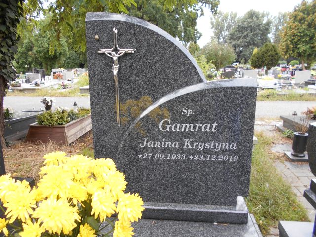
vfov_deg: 53.1
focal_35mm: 26
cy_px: 118
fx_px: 237
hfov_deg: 67.3
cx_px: 158
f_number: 3.2
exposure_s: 1/50
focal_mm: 4.6
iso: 80
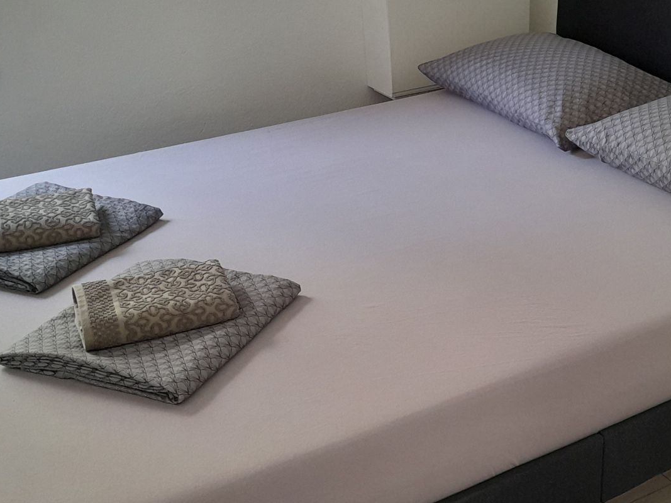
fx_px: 969
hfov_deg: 37.8
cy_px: 252
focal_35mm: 50
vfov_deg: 29.1
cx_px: 442
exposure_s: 1/60
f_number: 2
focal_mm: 4.6
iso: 250
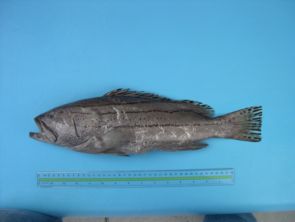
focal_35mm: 38
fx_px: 324
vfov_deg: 37.7
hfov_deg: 49.0
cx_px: 148
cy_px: 111
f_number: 2.8
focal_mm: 8
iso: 100
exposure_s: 1/423
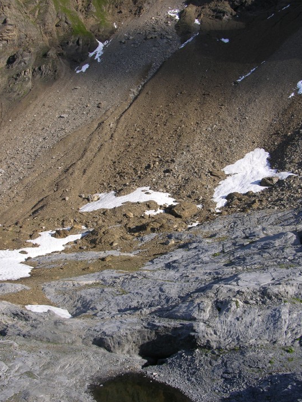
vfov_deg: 48.9
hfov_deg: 37.8
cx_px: 151
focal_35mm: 38
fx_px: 442
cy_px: 215
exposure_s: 1/202
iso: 50
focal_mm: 8.9
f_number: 5.6
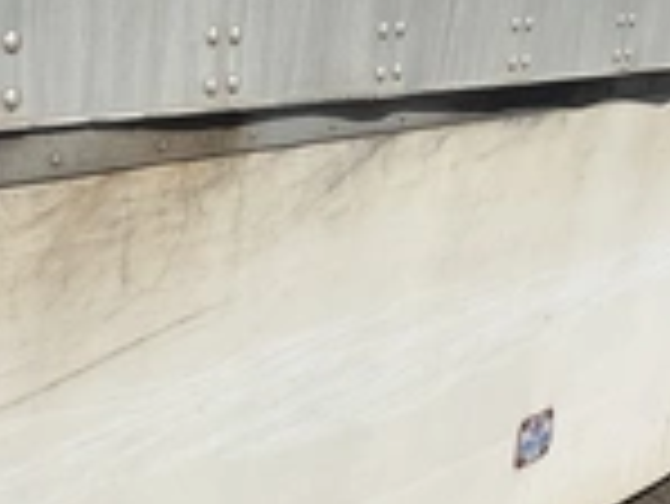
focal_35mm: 78
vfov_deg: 18.9
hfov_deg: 25.0
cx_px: 315
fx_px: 1511
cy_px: 306
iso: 25
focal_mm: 3
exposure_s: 1/6536
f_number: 1.8
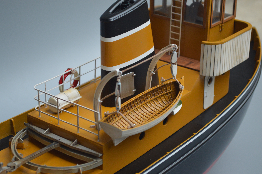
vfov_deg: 16.5
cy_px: 87
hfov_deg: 24.6
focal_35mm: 82
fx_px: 600
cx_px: 131
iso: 280
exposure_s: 1/125
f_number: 5.6
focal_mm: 55
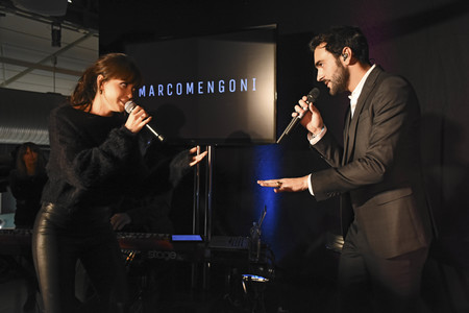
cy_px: 156
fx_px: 508
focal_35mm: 39
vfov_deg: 34.2
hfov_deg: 49.6
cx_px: 234
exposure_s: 1/60
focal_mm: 26
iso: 1600
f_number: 4.5
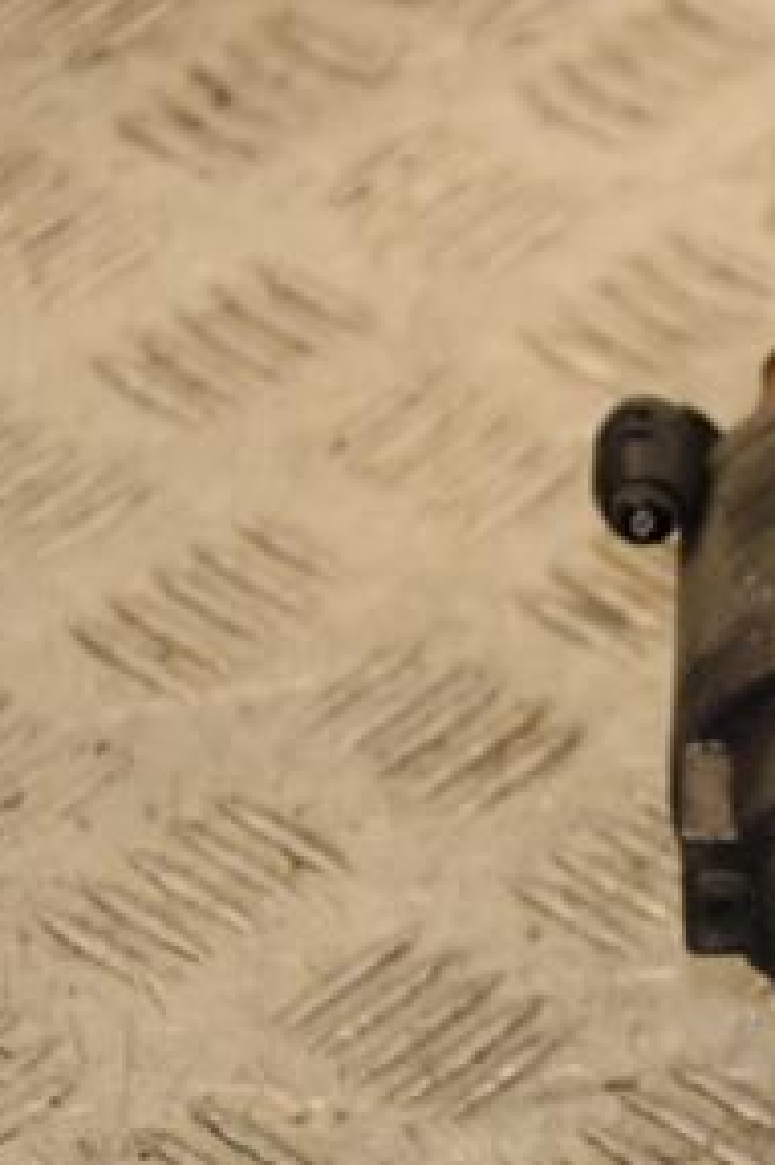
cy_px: 804
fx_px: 6692
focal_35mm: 207
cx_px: 1124
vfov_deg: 9.9
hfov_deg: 6.5
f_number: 5.3
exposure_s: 1/160
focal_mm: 66
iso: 800
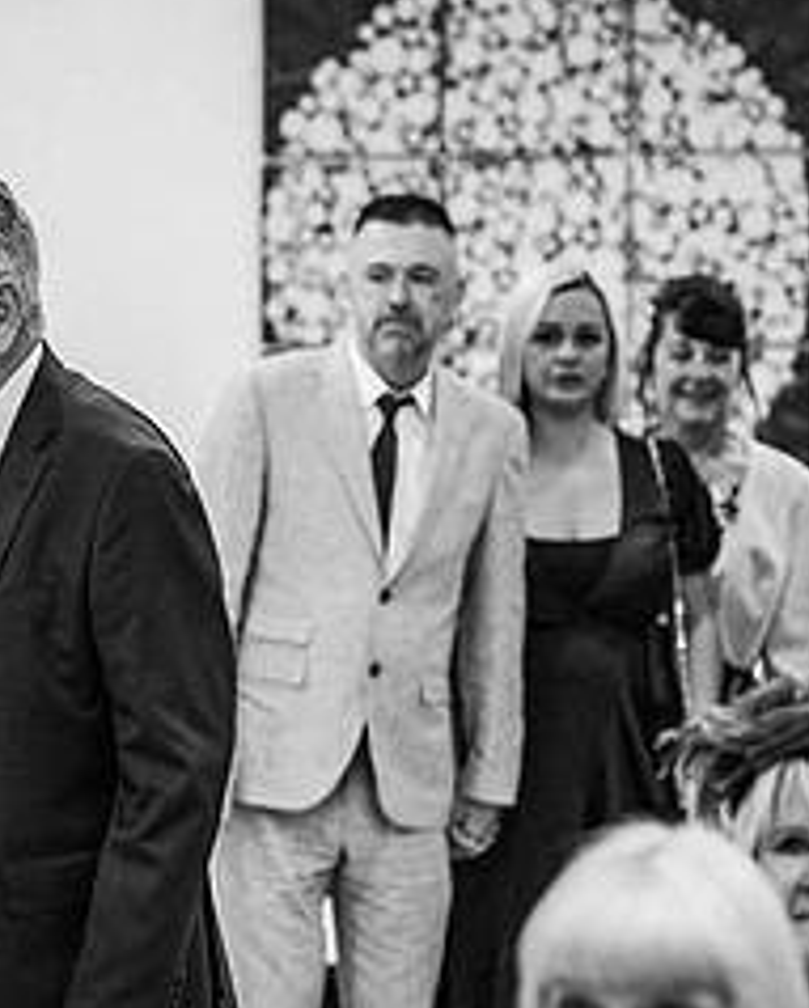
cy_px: 580
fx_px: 5795
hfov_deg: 7.9
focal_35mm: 194
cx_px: -199
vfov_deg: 9.9
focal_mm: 85
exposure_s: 1/200
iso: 280
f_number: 2.8
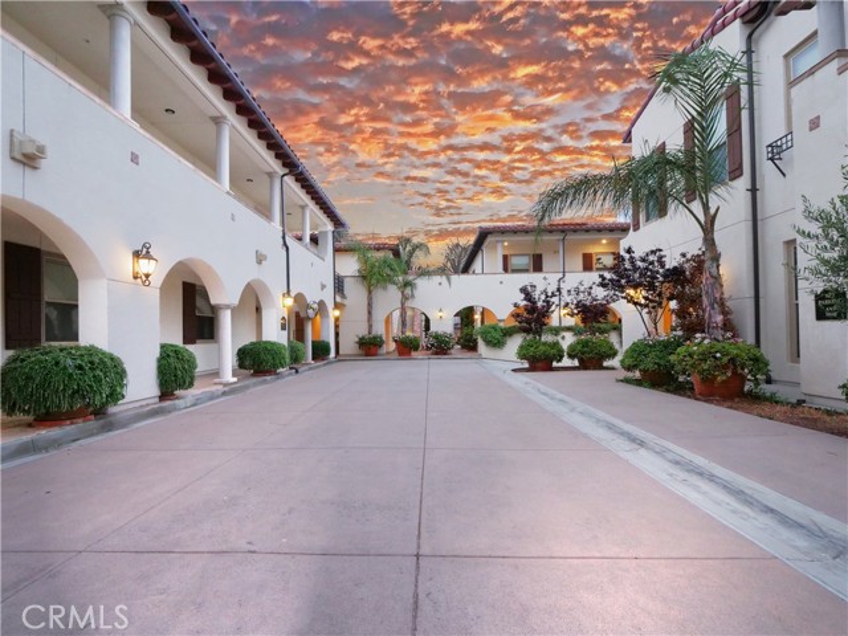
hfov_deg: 94.5
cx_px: 424
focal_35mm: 16
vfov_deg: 78.1
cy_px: 318
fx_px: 392
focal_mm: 8
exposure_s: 1/15
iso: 1600
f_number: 9
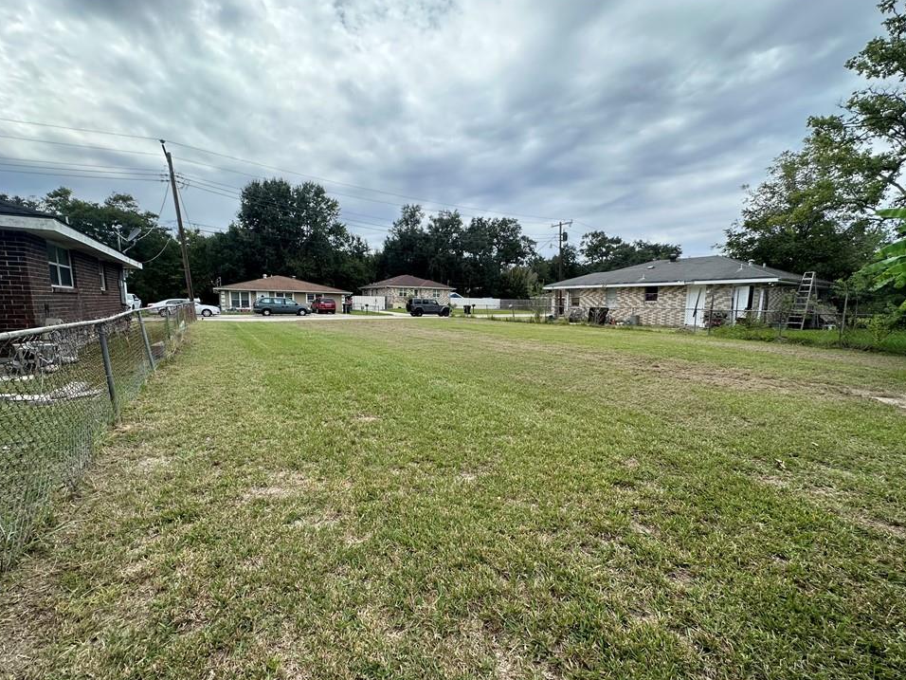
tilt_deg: -4.8
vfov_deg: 81.7
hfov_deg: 98.2
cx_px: 463
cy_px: 355
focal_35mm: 15
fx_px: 393
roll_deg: -0.5
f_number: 2.2
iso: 50
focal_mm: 2.22
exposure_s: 1/801
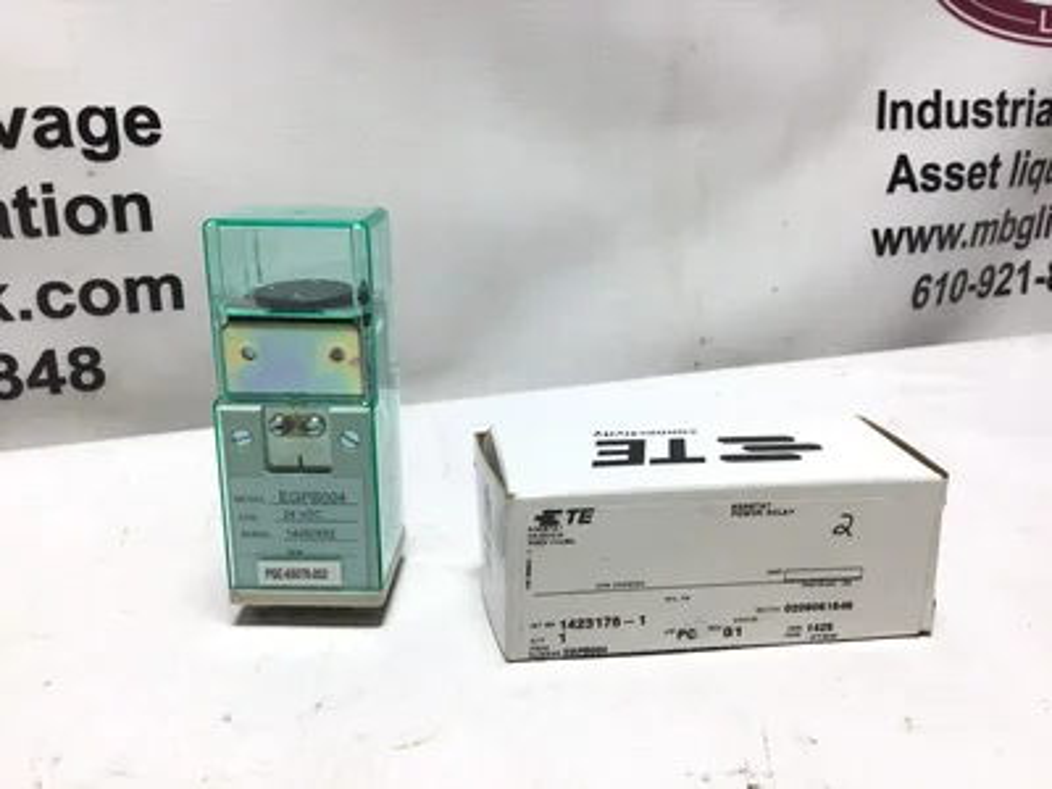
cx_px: 526
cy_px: 394
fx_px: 942
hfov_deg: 58.4
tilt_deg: -17.9
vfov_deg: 45.4
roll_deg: +0.4
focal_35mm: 31
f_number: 2.4
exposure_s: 1/143
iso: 25
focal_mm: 3.3
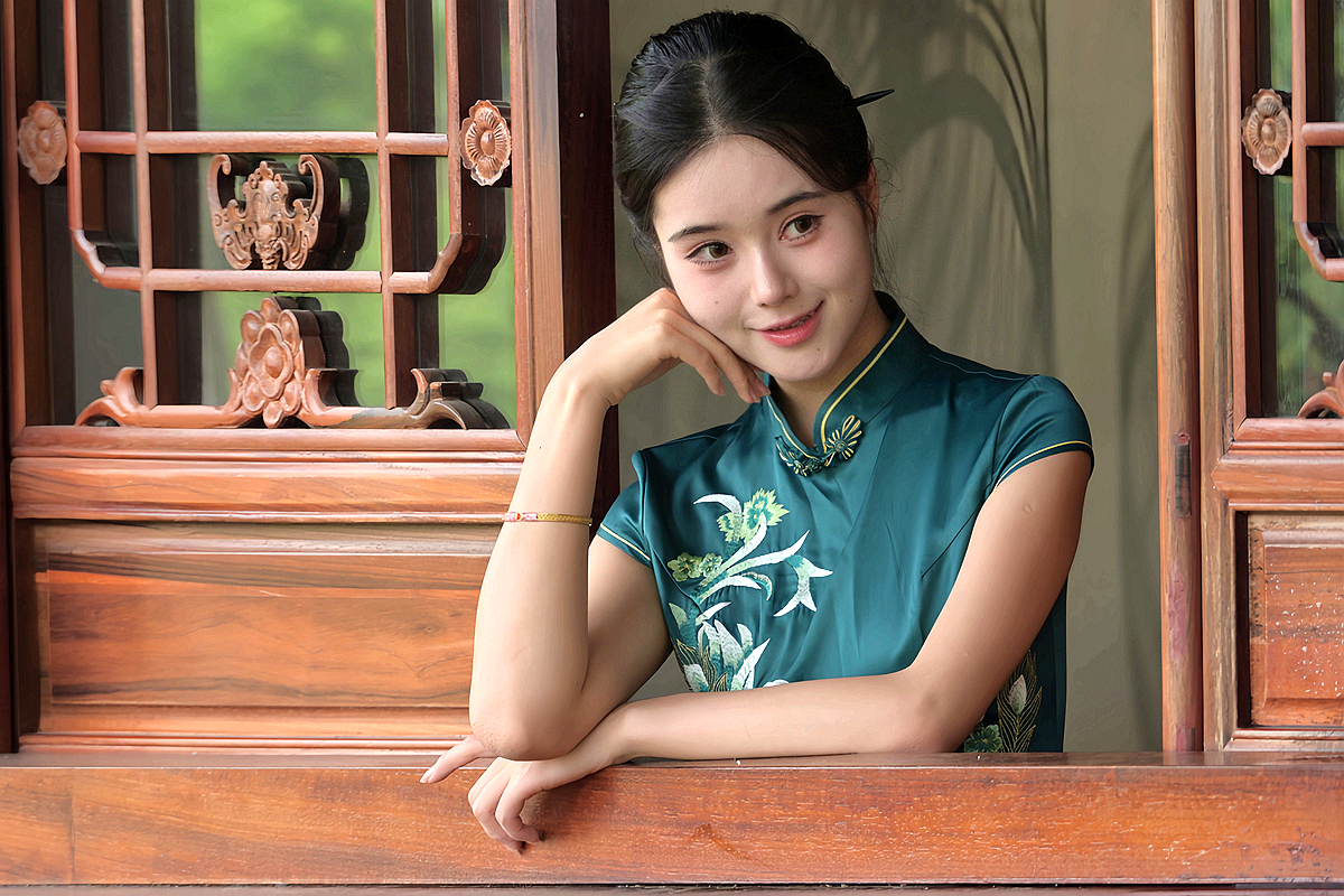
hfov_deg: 17.8
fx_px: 4293
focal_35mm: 115
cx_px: 672
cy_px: 448
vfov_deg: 11.9
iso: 160
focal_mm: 115
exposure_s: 1/100
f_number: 6.7
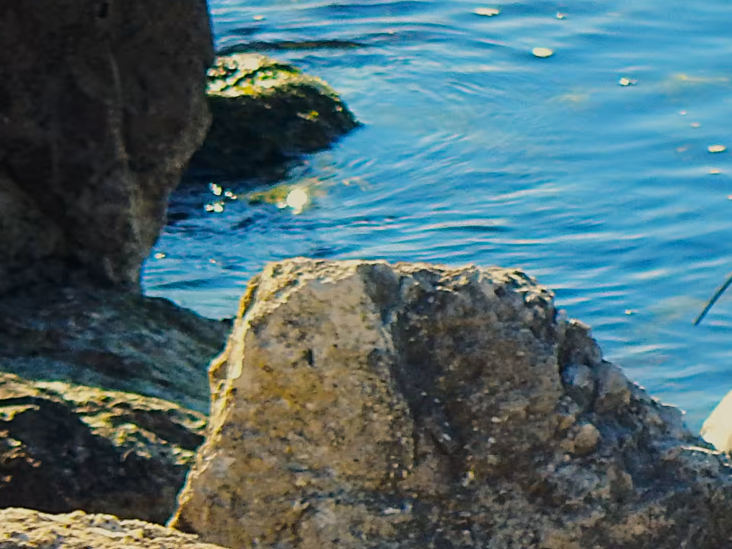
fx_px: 45874
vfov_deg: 0.7
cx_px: 821
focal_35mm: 2169
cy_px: 460
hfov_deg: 0.9
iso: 125
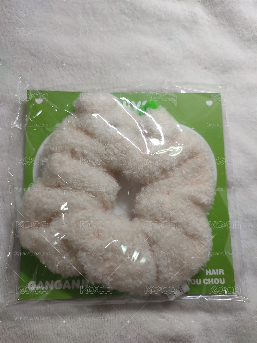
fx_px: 247
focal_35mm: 25
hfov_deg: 54.9
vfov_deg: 69.4
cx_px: 128
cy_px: 172
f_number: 1.9
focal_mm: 6.04
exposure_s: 1/60
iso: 87
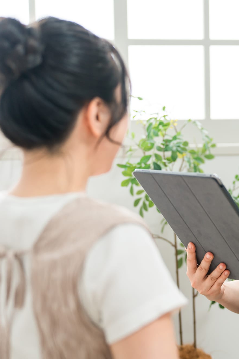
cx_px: 225
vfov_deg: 26.3
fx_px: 767
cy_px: 180
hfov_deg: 17.4
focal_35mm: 77
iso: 250
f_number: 2.2
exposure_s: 1/125
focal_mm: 51
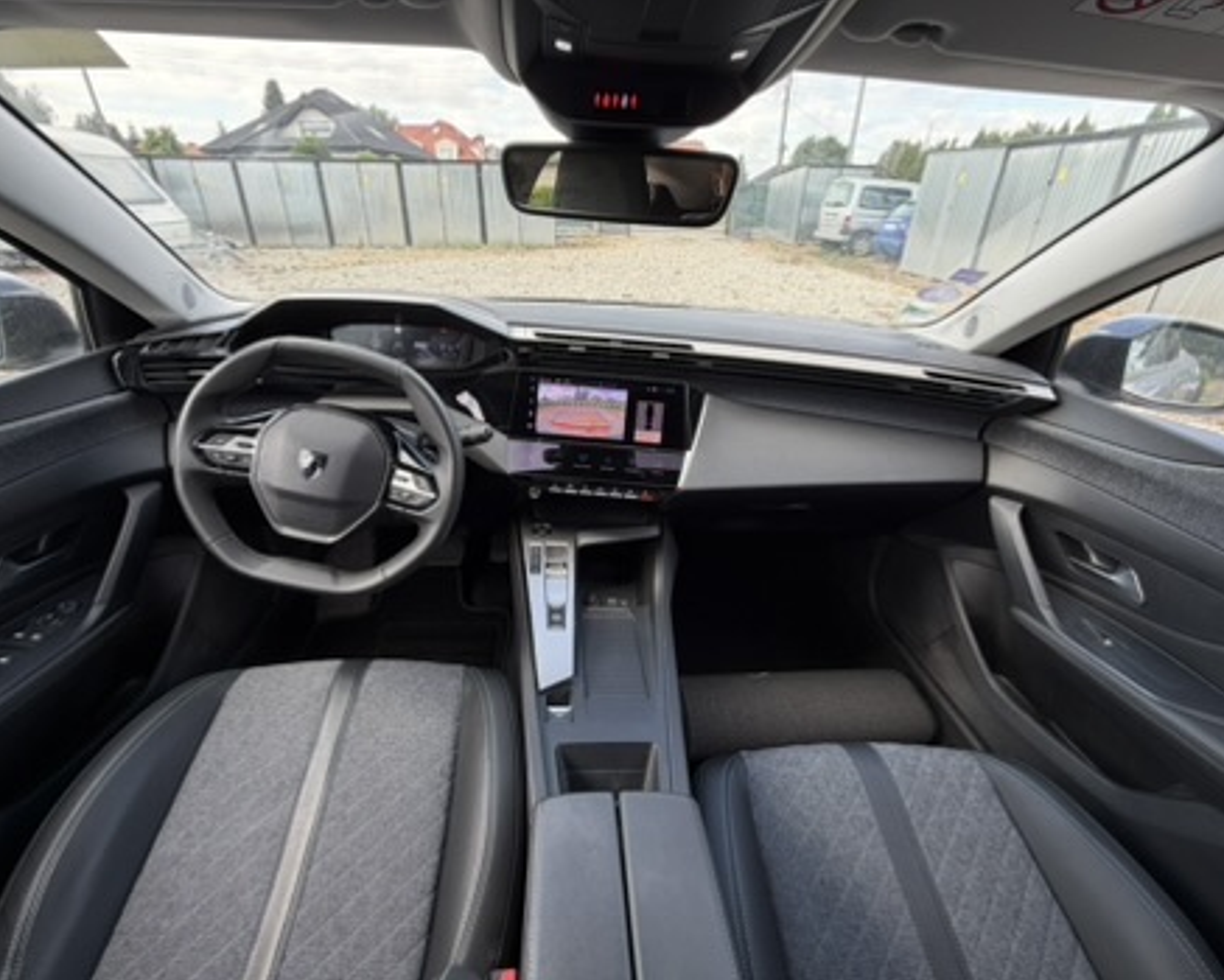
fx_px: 544
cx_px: 597
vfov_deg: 84.1
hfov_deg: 96.8
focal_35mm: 15
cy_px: 479
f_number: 2.2
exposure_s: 1/163
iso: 40
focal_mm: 2.22
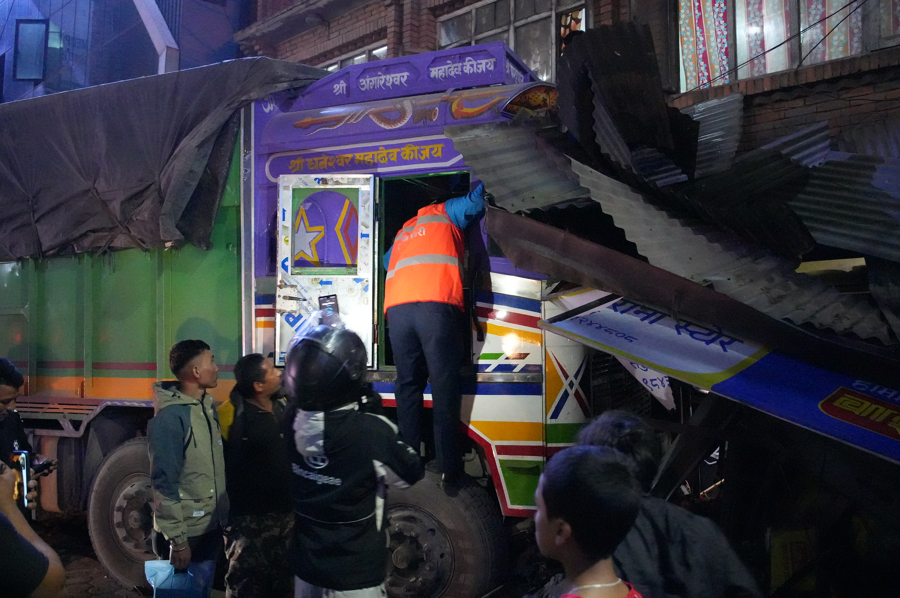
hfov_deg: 59.1
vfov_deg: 41.3
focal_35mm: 32
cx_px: 450
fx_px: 794
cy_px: 299
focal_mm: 21.2
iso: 12800
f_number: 2.8
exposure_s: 1/40
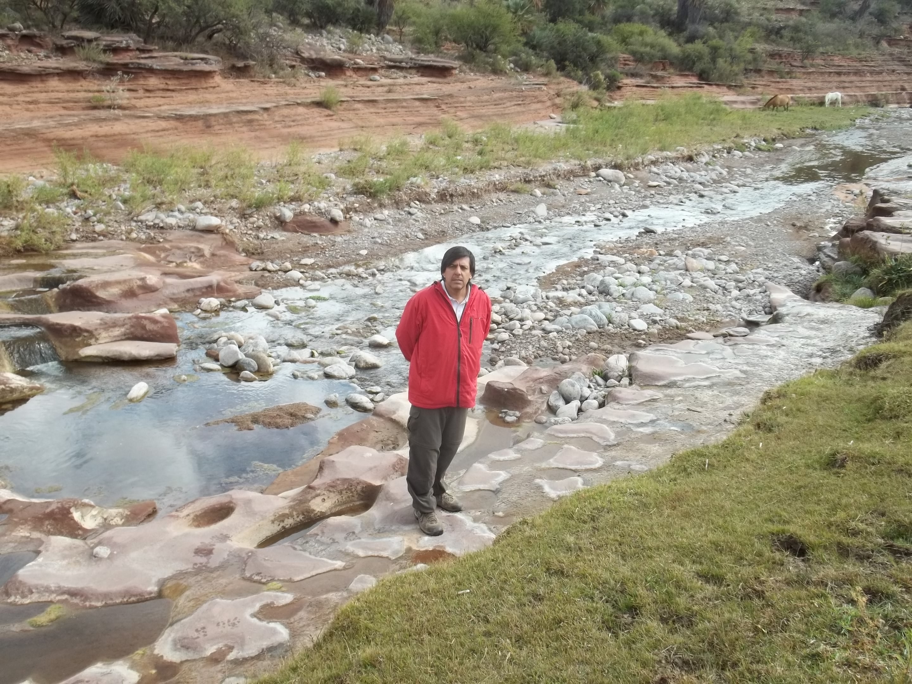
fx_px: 869
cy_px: 342
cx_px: 456
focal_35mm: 33
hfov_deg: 55.4
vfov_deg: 42.9
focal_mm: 5.9
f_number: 3.3
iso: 64
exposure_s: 1/250
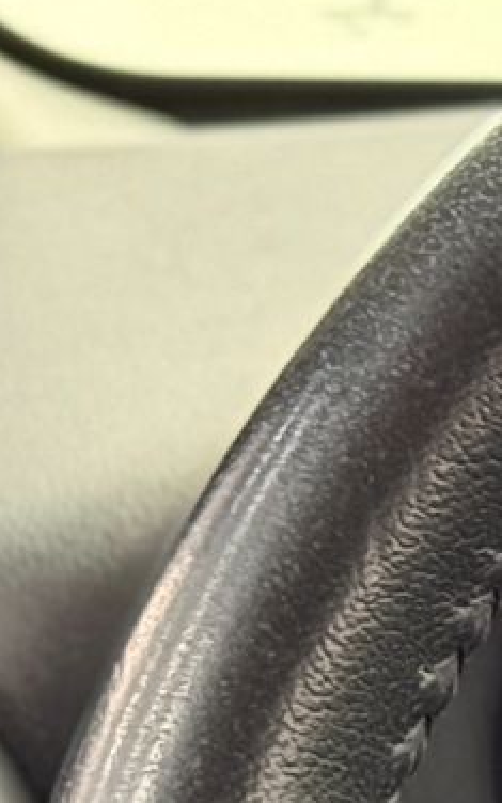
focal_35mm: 260
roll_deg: -1.3
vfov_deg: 8.0
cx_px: 1905
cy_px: 1066
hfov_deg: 4.7
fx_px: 5691
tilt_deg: -12.2
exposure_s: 1/30
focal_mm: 6.76
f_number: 1.78
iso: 500
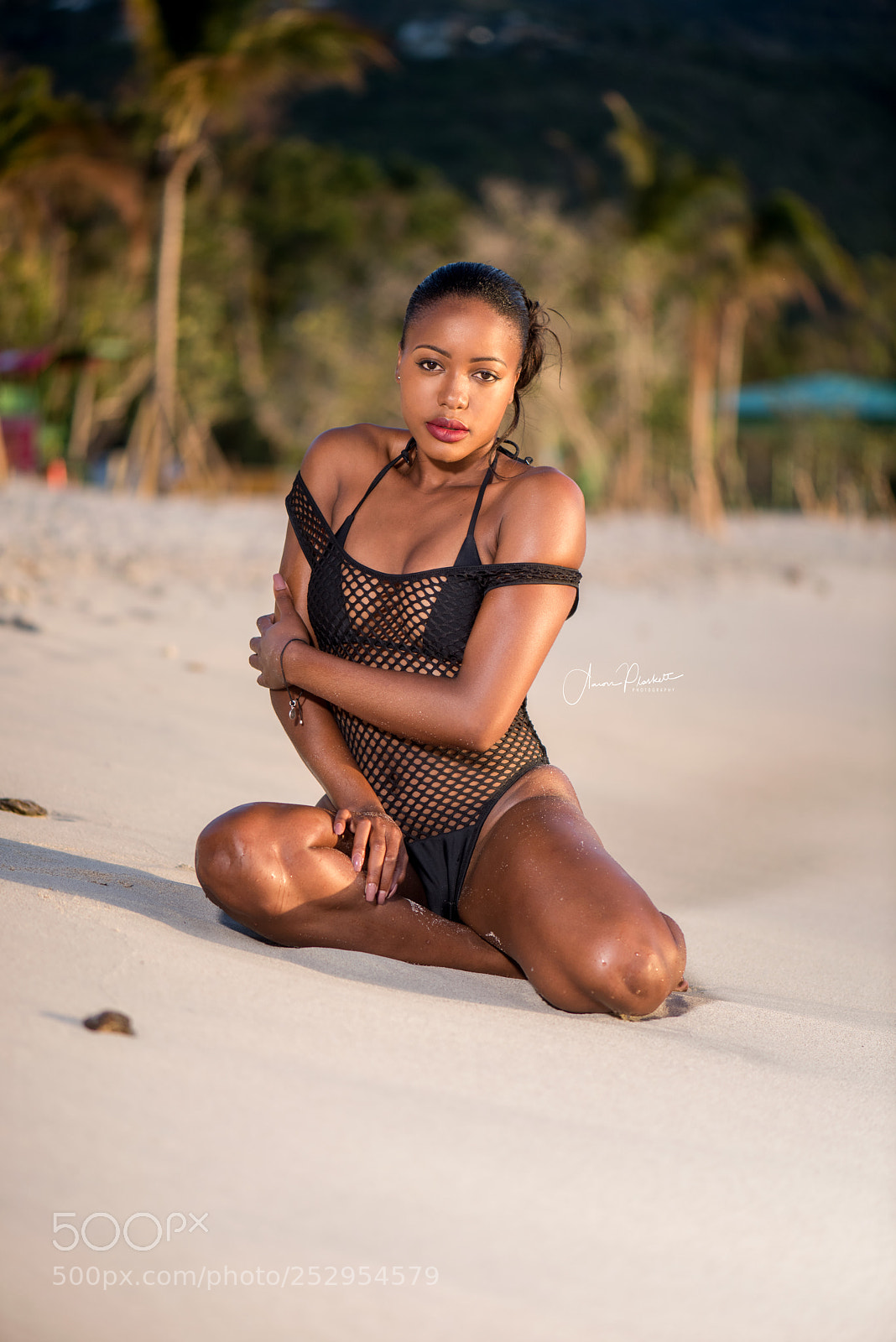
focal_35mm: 105
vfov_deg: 19.4
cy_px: 671
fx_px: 3916
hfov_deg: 13.1
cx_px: 448
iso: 200
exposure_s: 1/640
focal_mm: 105
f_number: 2.8
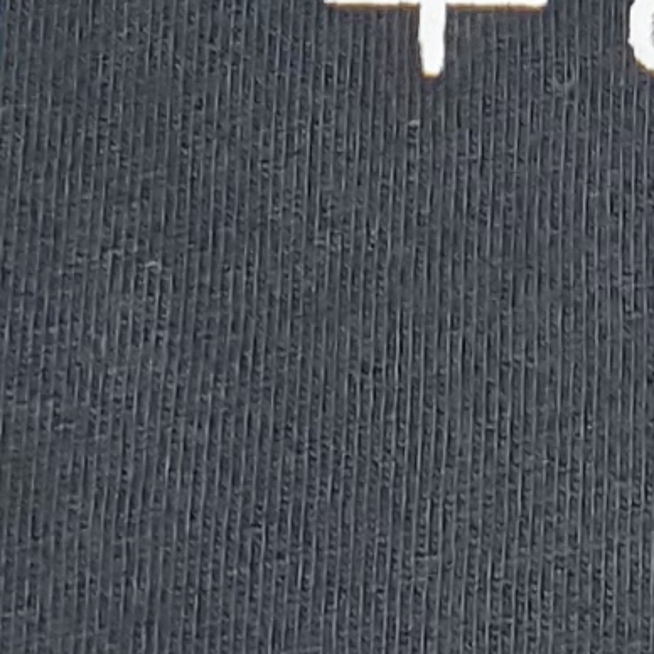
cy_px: -880
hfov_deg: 7.2
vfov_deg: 6.9
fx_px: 5109
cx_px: 1025
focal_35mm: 239
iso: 125
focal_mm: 4.3
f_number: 2.4
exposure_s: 1/100
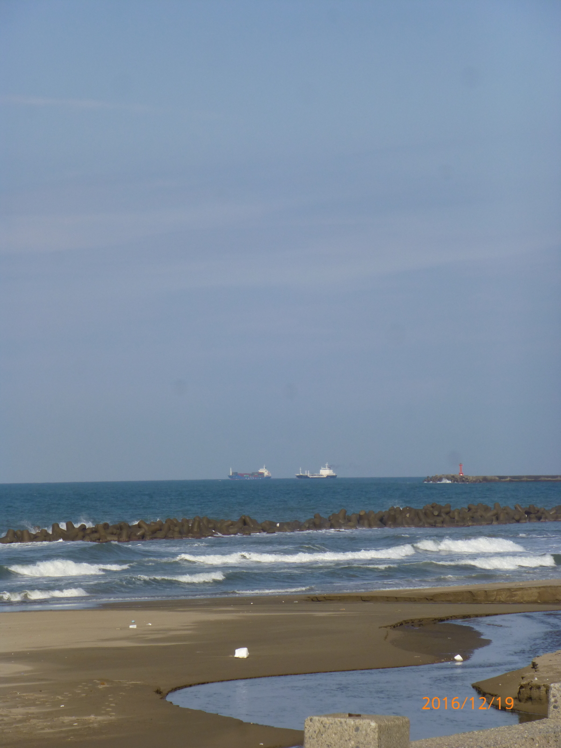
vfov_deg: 11.2
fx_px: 3803
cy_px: 374
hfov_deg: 8.4
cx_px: 280
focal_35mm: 176
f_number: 5.4
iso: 100
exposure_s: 1/1000
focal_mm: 31.3
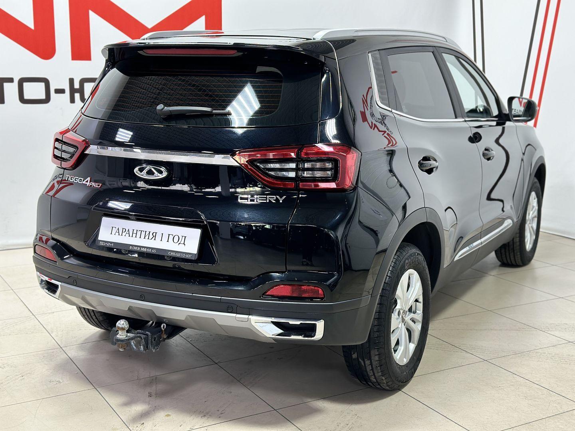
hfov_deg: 39.7
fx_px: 797
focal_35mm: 48
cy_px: 216
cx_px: 288
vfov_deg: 30.3
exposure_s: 1/50
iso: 160
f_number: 1.78
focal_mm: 6.86
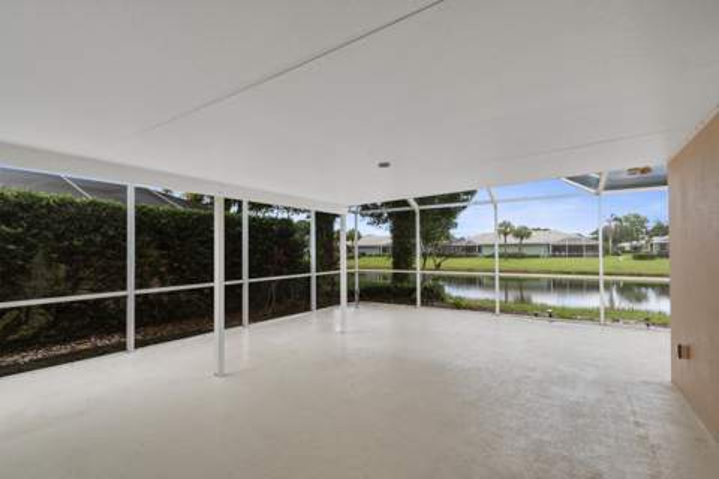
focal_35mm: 17
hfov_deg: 92.4
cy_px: 240
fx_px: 344
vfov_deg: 69.7
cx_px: 360
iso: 320
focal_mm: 11.5
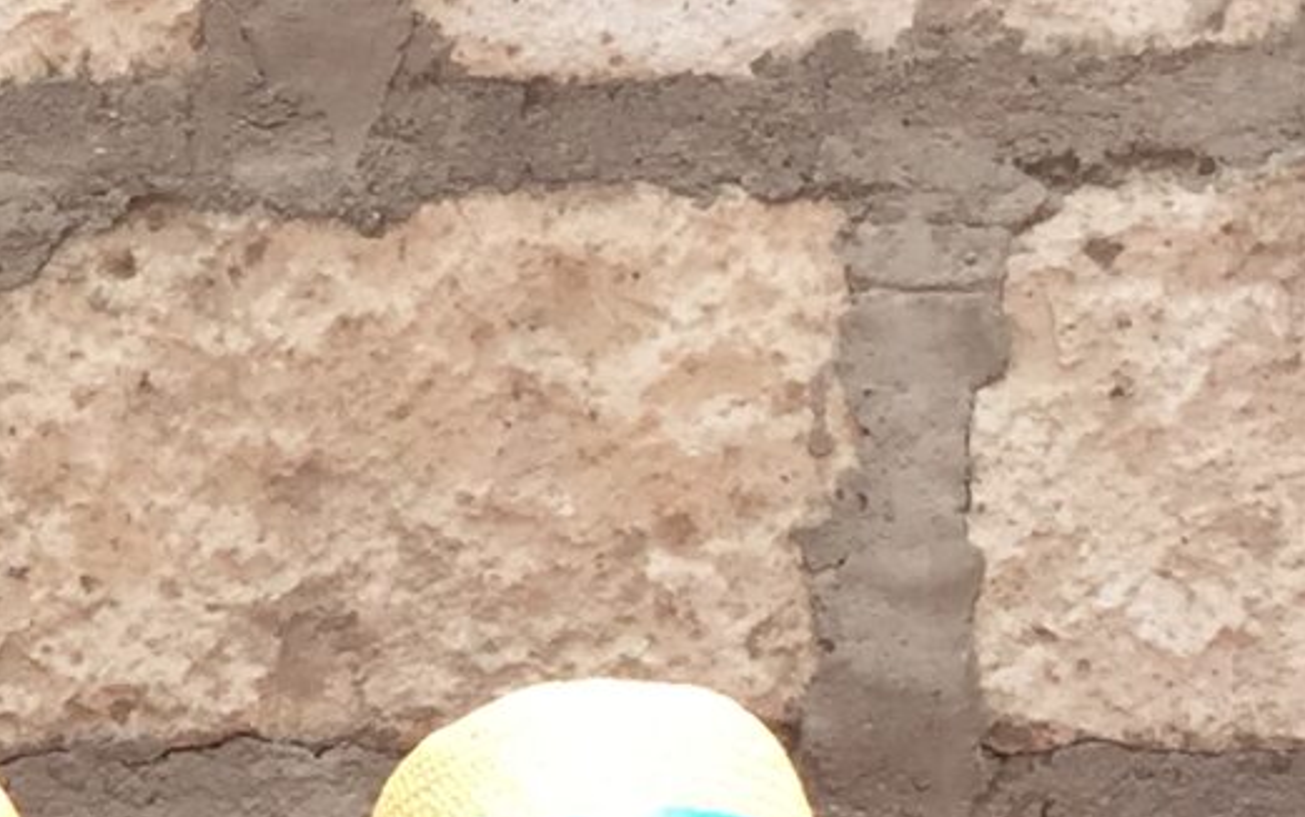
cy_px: 1779
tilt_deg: -12.6
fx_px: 5372
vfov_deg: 8.2
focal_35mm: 151
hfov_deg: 12.9
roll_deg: -0.2
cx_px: -852
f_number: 2.2
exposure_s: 1/942
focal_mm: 4.15
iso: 32
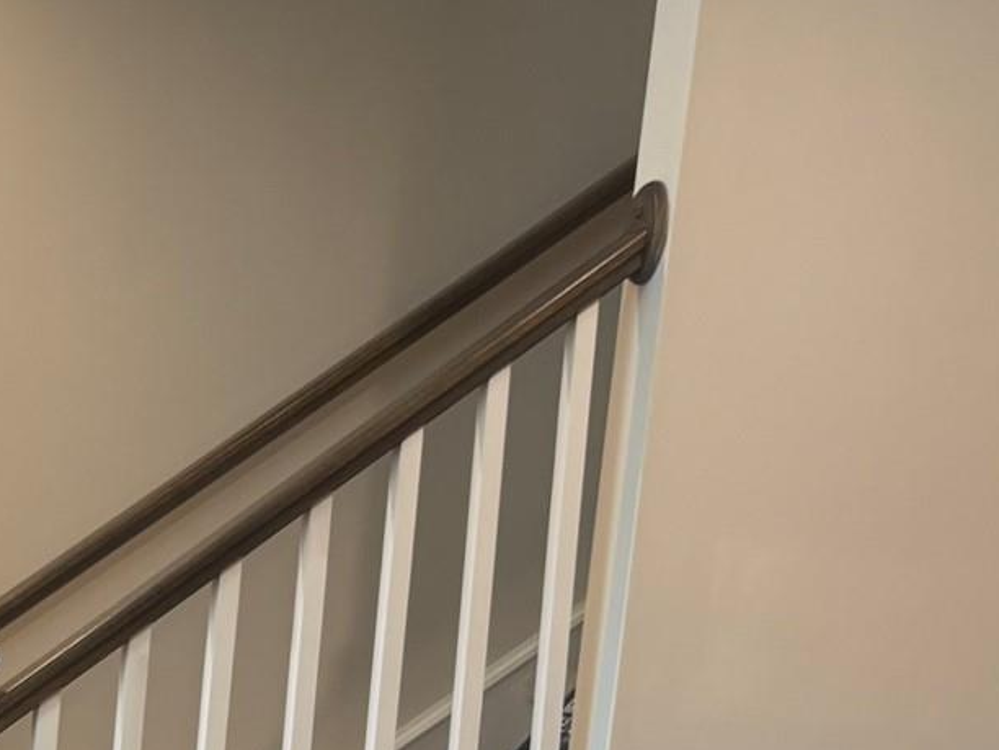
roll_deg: -3.1
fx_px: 2511
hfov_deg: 20.8
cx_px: -245
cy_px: 1083
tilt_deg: -10.4
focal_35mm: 87
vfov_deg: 15.8
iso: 100
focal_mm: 5.96
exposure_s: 1/60
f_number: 1.6
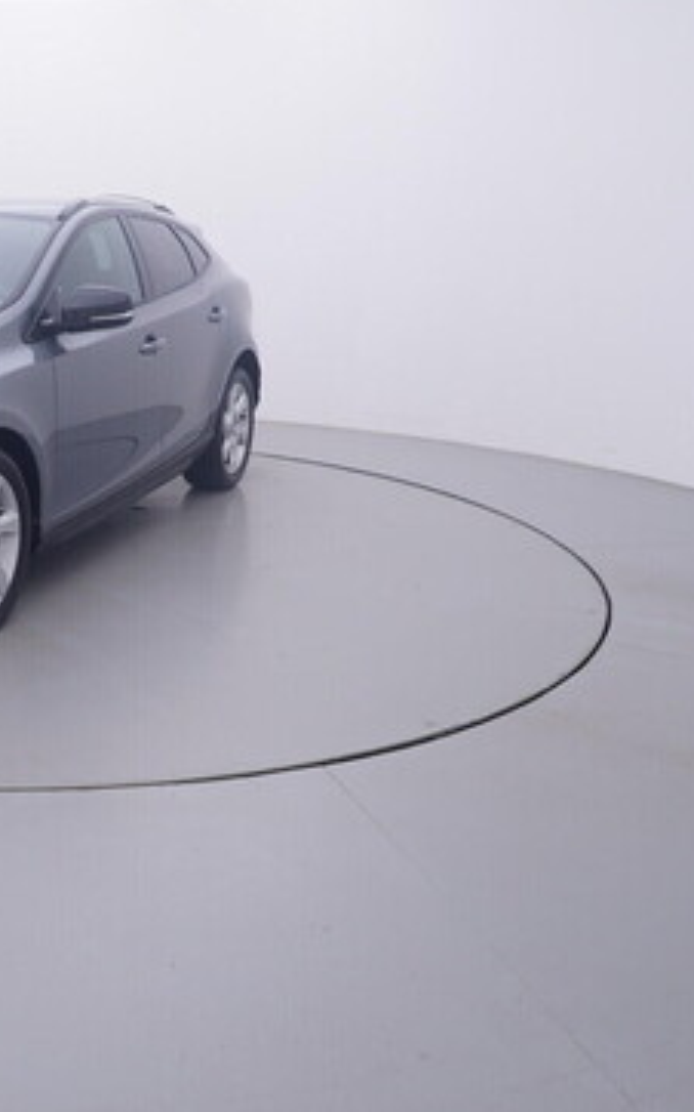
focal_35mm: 35
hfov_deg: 32.3
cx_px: -63
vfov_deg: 55.6
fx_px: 1053
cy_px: 551
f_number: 5
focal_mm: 15
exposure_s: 1/80
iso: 200
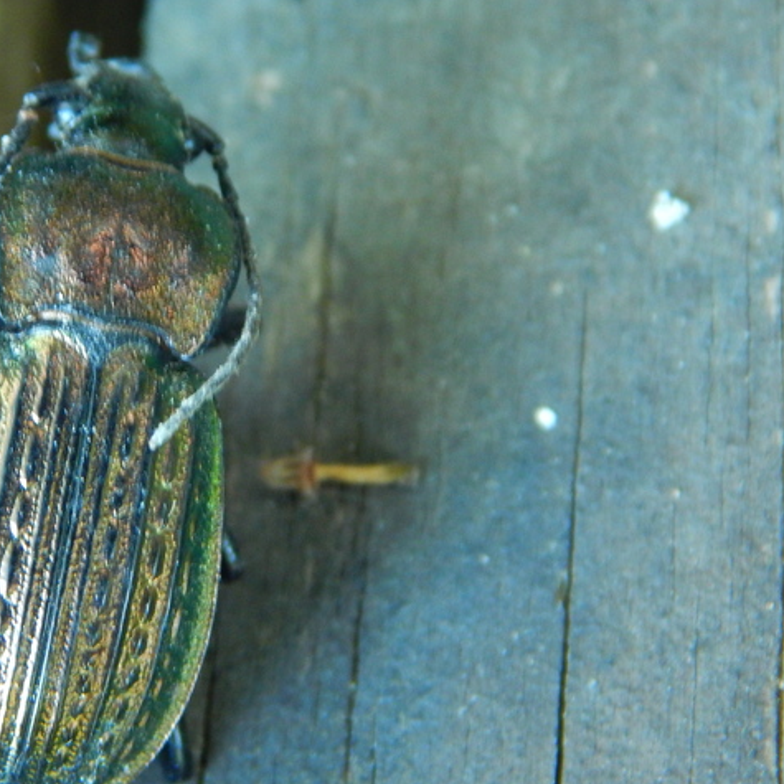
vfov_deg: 12.9
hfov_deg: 12.8
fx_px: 3459
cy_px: 401
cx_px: 106
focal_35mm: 135
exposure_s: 1/20
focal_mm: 15.3
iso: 400
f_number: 4.3
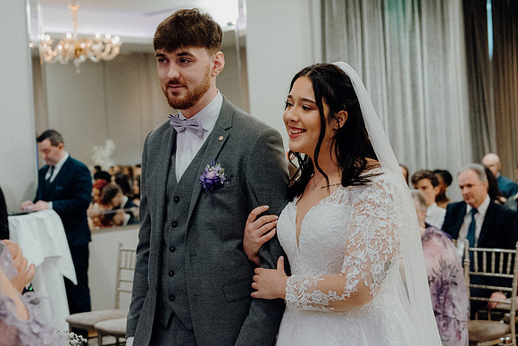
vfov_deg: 20.3
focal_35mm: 67
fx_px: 964
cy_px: 173
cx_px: 259
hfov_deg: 30.1
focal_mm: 45
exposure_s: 1/200
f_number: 3.5
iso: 5000
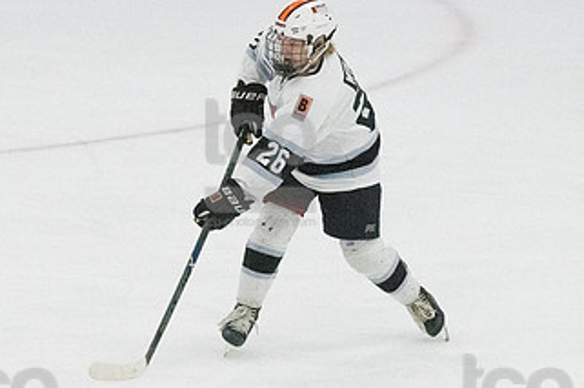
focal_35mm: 434
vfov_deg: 3.2
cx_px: 260
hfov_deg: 4.8
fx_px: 7030
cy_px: 164
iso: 8000
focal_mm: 160
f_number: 5
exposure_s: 1/1600
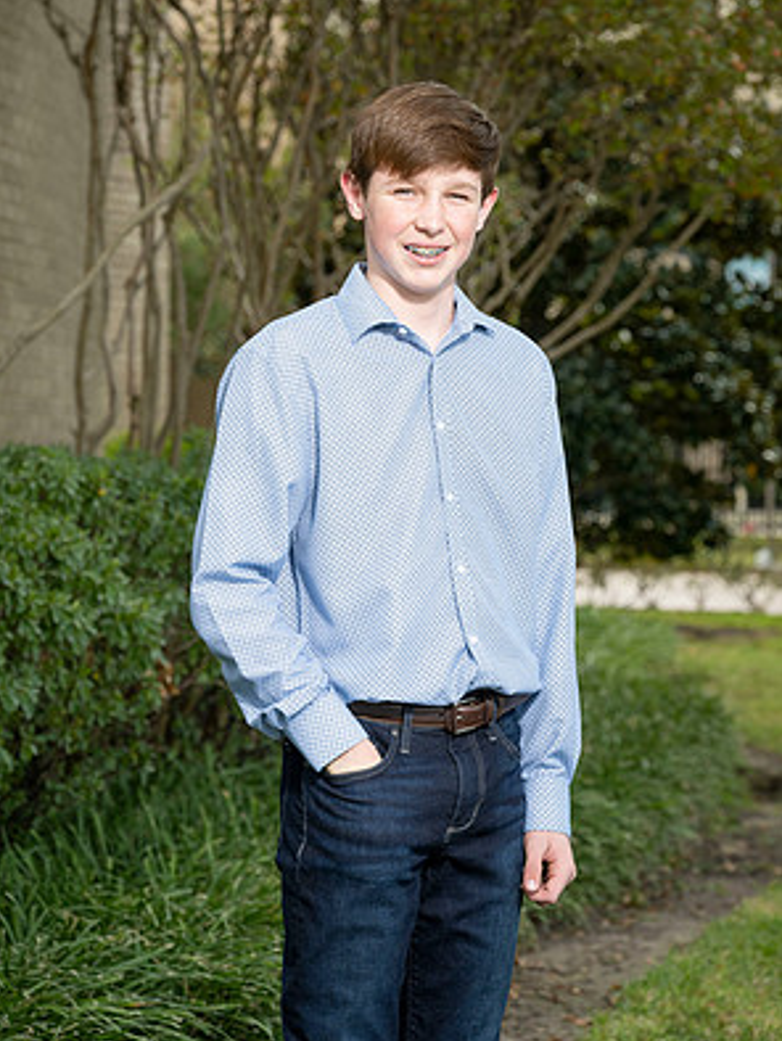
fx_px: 3370
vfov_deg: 17.6
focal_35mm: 112
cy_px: 502
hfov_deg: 13.2
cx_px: 388
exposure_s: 1/250
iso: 400
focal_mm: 102
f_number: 6.3
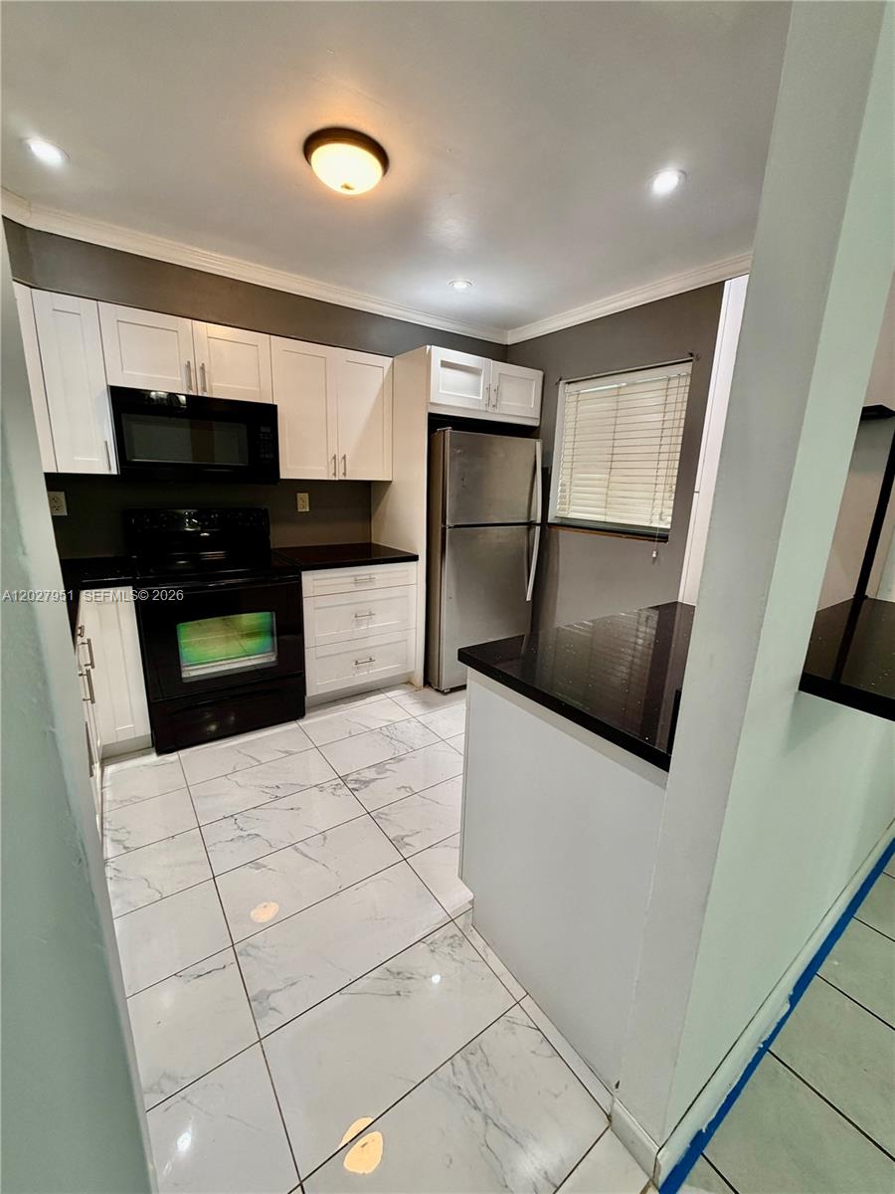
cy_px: 597
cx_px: 448
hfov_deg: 85.7
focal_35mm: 14
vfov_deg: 102.1
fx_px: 483
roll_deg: -1.8
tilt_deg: -14.1
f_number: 2.2
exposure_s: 1/120
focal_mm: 2.22
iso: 250
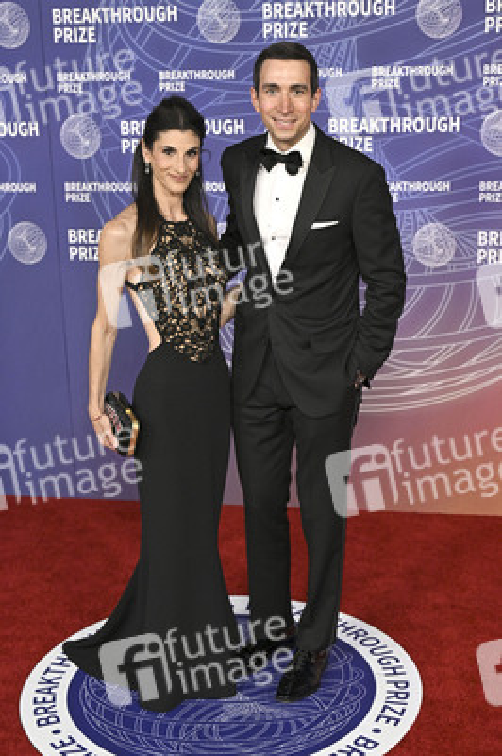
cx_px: 251
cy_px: 378
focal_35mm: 46
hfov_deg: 29.2
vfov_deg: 42.8
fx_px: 964
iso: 2000
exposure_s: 1/320
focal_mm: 46
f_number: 4
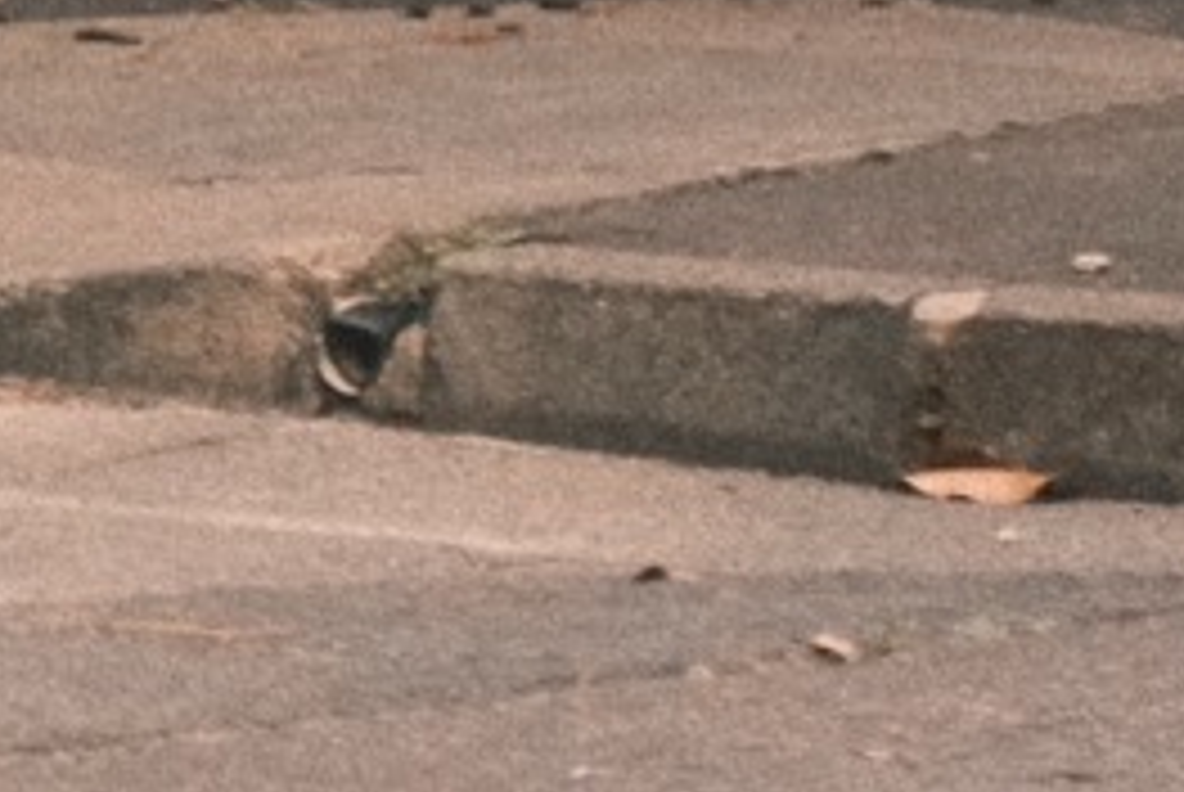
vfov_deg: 4.2
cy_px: -1604
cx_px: -2539
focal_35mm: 319
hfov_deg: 5.9
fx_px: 10503
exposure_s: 1/420
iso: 2000
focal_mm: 28
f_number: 4.5
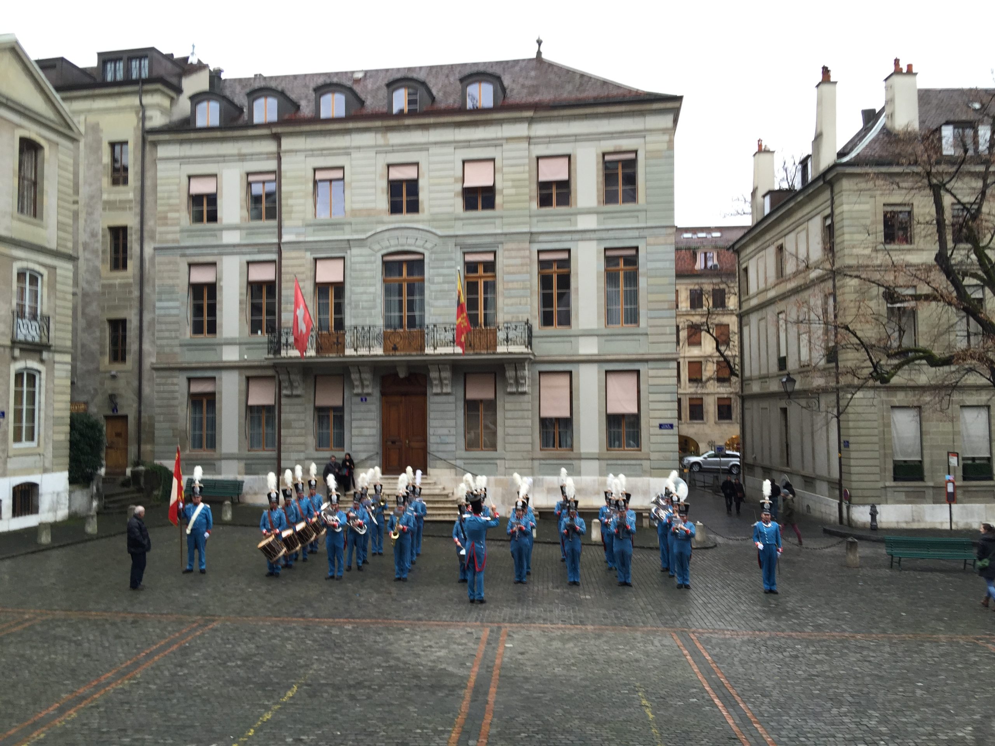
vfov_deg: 48.2
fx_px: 834
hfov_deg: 61.7
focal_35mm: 29
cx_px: 498
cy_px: 373
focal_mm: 4.15
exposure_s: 1/50
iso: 40
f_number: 2.2
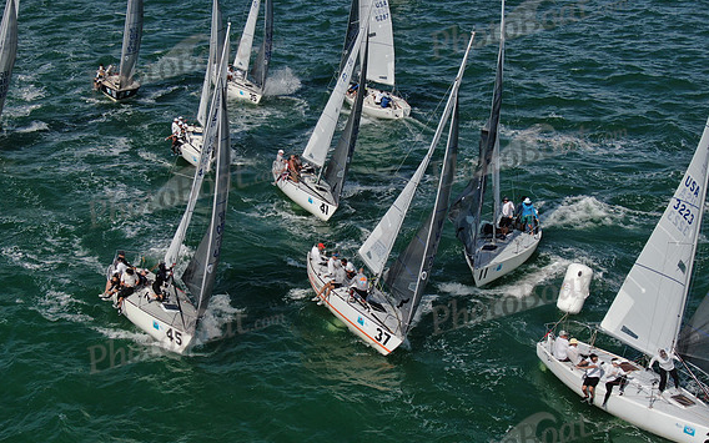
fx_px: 1005
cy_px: 245
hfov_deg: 38.9
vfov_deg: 24.9
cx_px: 358
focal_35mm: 52
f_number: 3.8
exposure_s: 1/1600
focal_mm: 8.6
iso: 100
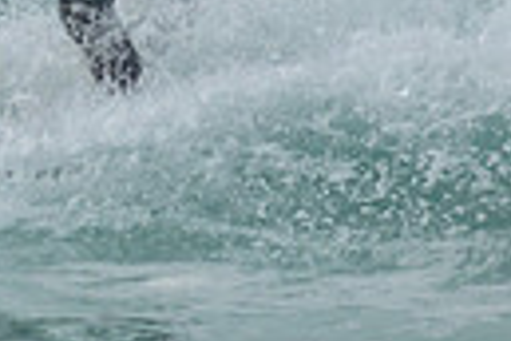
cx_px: -107
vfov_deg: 0.4
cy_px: -109
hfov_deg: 0.6
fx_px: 50869
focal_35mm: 3584
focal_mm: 800
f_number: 11
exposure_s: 1/1600
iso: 1100
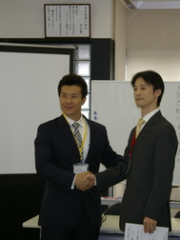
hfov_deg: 15.0
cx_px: 112
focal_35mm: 99
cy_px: 119
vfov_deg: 19.9
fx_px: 685
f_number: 4.5
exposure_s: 1/60
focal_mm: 45
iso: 200
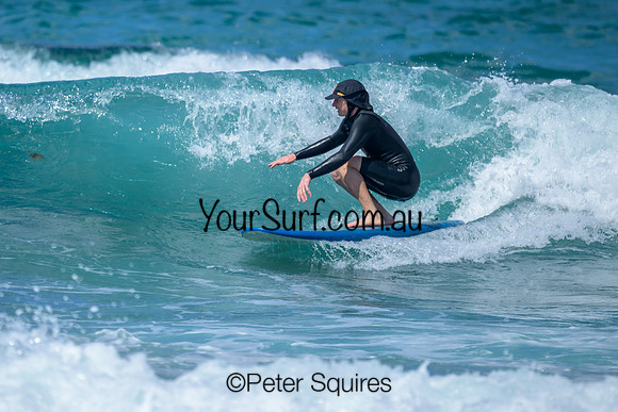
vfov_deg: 1.3
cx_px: 236
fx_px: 18744
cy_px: 172
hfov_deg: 1.9
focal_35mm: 1092
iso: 280
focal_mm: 800
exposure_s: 1/2500
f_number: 6.3
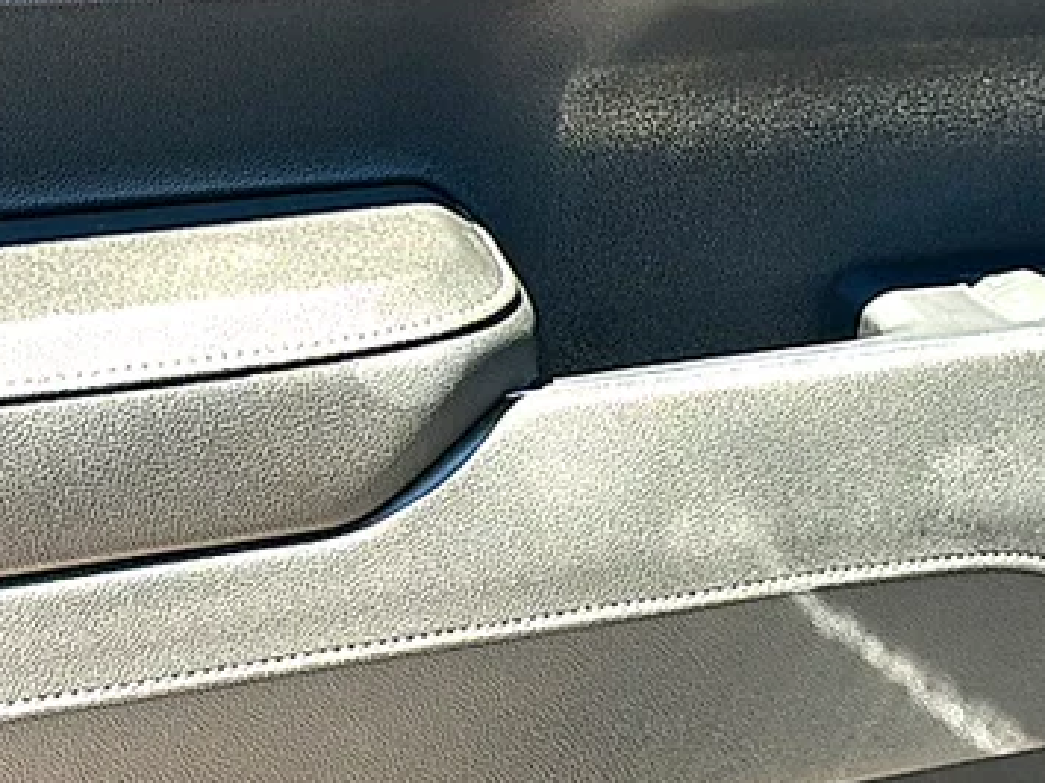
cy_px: 319
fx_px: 2324
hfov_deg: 25.3
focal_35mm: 77
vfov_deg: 19.1
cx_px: 636
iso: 80
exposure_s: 1/376
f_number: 1.78
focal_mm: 6.86
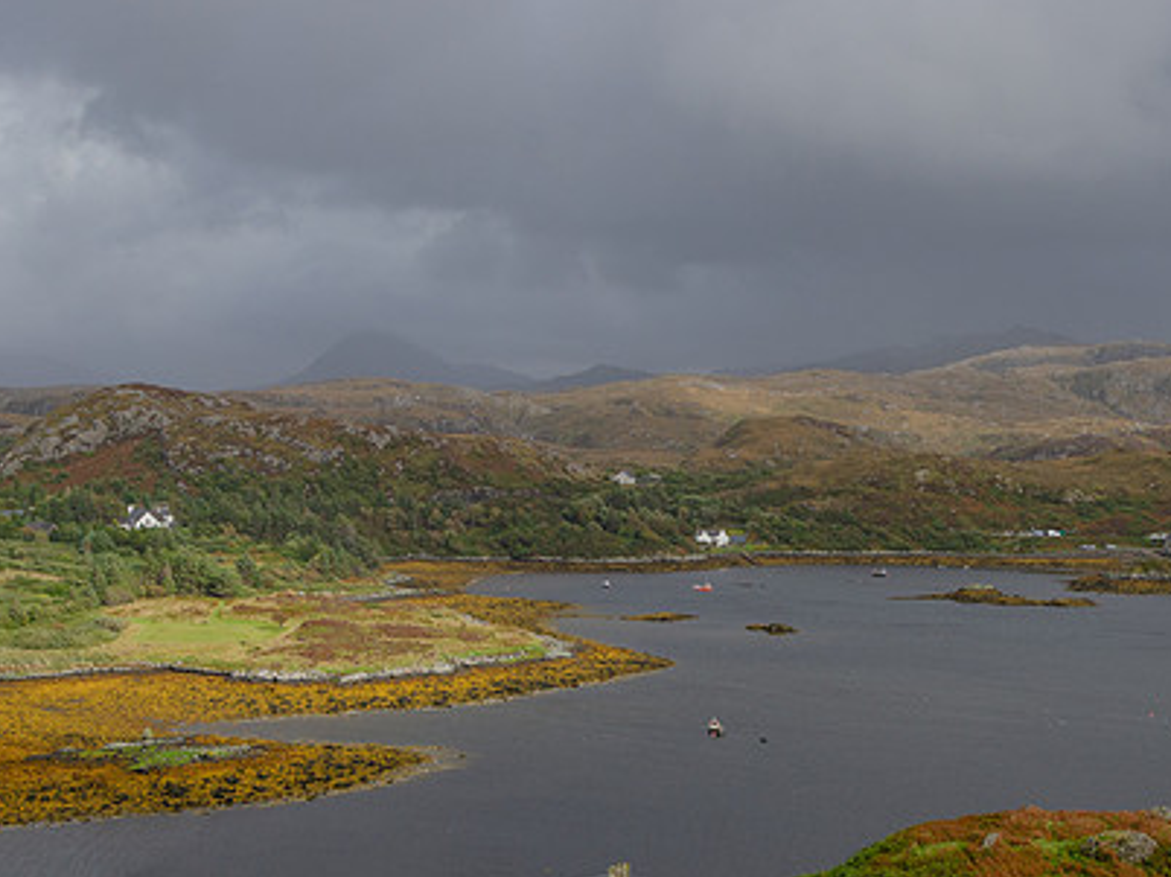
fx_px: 1826
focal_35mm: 54
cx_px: 775
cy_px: 554
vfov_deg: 26.9
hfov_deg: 35.2
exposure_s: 1/640
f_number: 8
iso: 200
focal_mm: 26
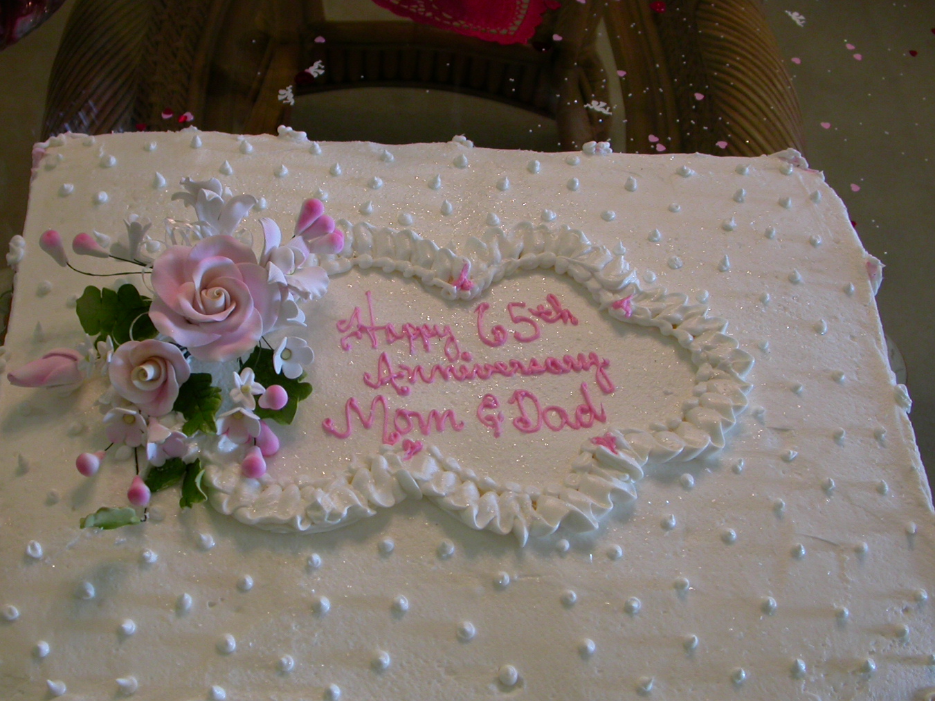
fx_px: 1215
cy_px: 410
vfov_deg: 32.1
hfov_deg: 42.0
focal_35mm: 45
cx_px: 421
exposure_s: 1/31.5
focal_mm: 7.85
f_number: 2.6
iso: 100
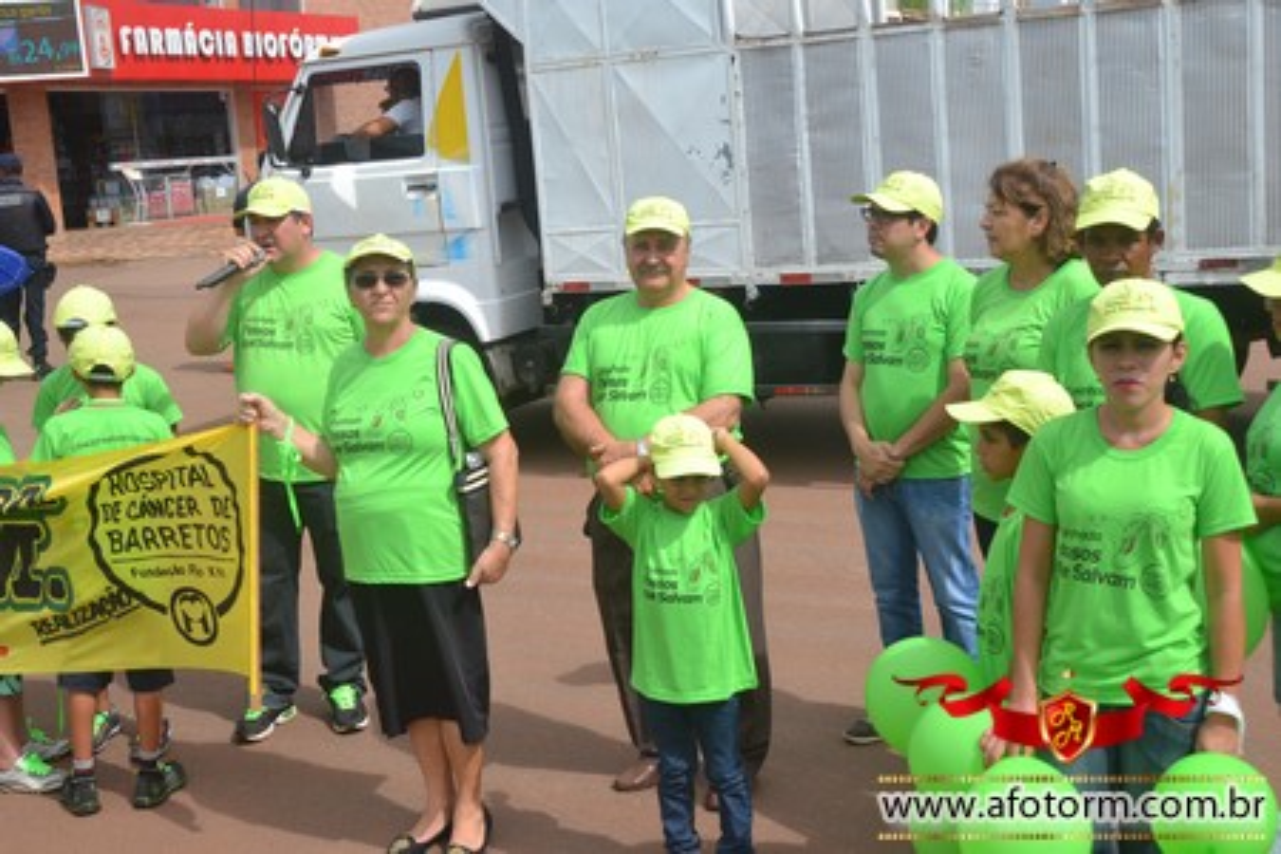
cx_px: 640
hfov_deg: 41.1
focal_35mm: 48
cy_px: 427
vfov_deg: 28.1
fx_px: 1708
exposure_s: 1/320
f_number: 9
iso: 100
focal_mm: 32
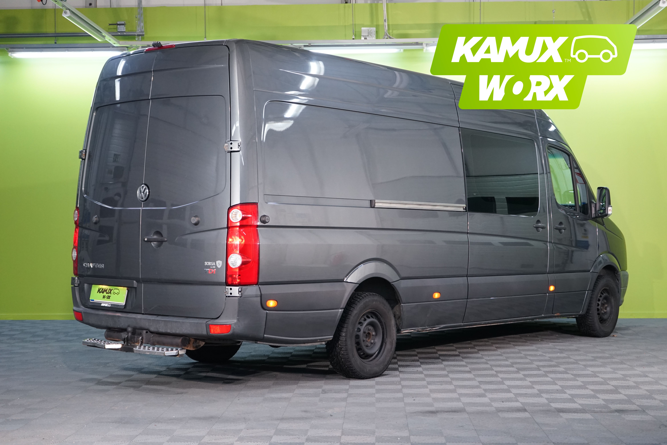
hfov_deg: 35.6
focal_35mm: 56
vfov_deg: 24.2
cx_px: 334
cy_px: 222
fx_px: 1037
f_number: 5.6
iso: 2000
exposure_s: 1/50
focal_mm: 56
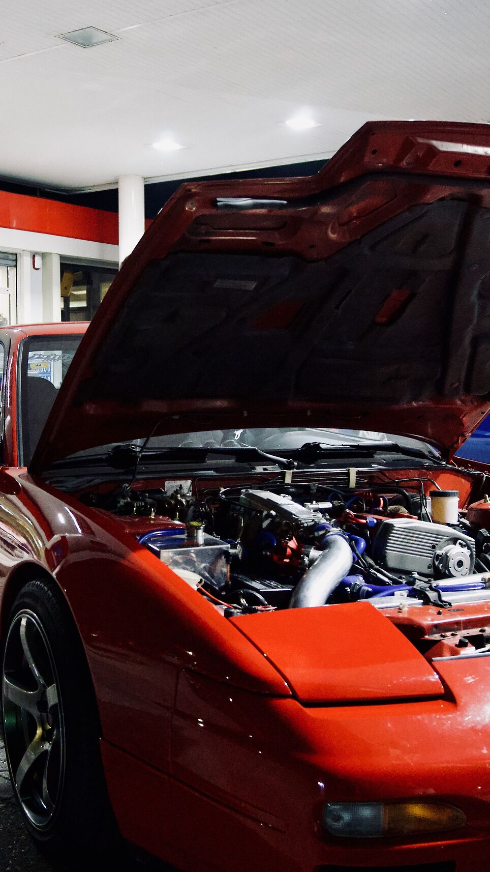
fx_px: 1016
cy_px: 462
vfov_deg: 46.4
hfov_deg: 26.8
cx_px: 126
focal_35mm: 44
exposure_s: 1/60
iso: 6400
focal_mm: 20
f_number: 4
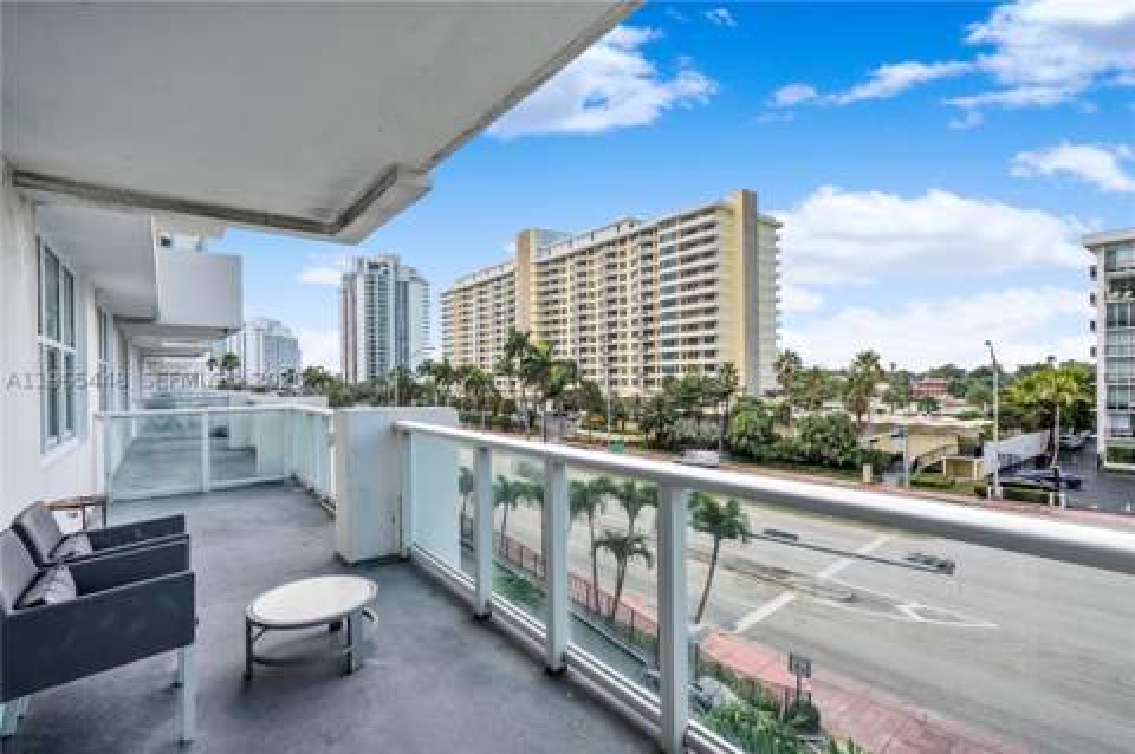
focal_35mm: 16
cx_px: 568
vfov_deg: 73.6
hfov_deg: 96.8
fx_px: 504
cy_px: 377
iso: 400
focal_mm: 16
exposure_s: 1/640
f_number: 8
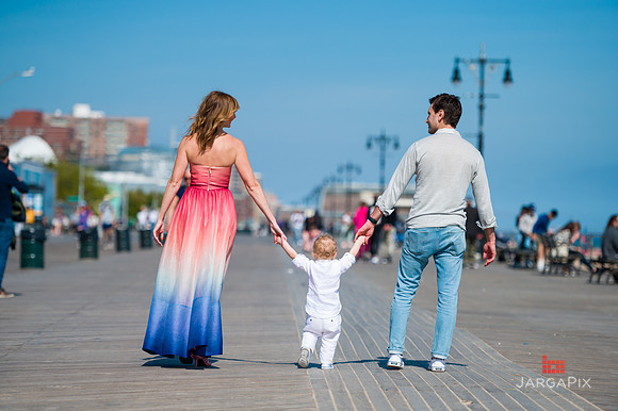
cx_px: 309
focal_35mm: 135
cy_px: 206
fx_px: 2316
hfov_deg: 15.2
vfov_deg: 10.1
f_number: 3.2
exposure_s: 1/6400
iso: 200
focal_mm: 135
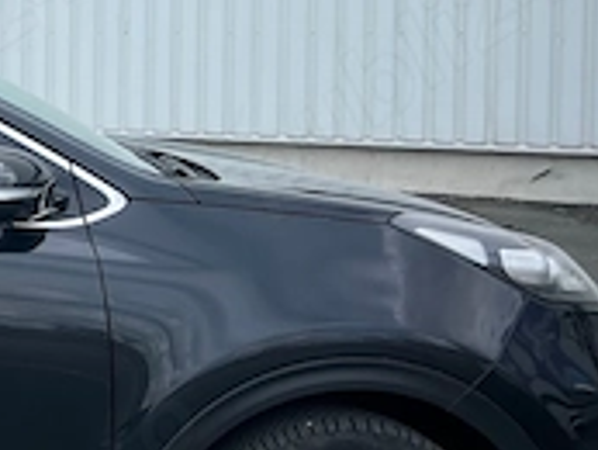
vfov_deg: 16.3
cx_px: -270
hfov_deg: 19.3
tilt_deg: -2.5
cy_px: 69
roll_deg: +0.8
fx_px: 1556
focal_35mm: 90
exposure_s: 1/2994
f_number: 1.5
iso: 50
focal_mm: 5.7
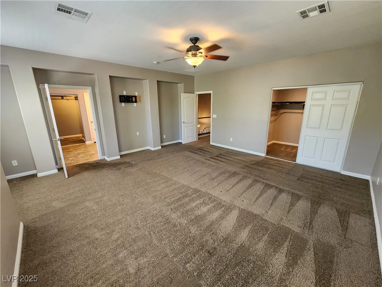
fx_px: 143
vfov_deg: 89.9
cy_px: 144
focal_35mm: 13
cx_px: 191
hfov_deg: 106.2
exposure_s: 1/60
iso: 250
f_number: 2.2
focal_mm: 2.2
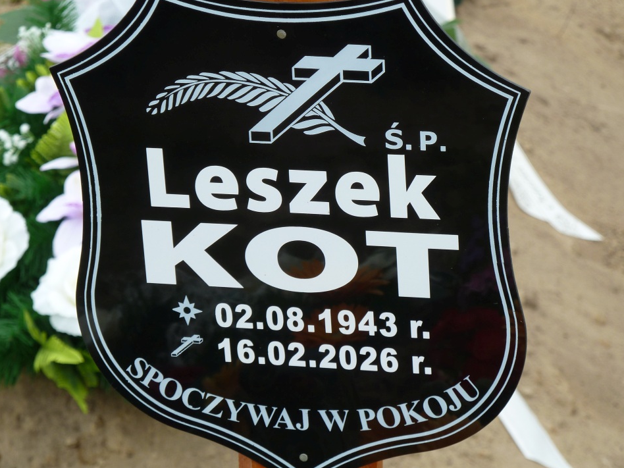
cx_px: 303
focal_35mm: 148
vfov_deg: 10.0
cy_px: 230
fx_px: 2668
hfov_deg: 13.3
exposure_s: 1/200
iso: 80
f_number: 4.5
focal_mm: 22.5
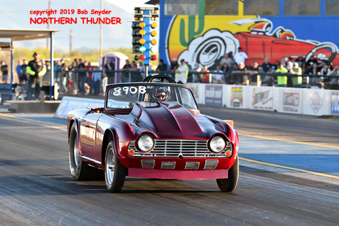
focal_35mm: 168
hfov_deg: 12.2
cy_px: 113
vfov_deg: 8.2
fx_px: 1583
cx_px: 170
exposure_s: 1/800
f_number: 3.5
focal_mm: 112
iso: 320
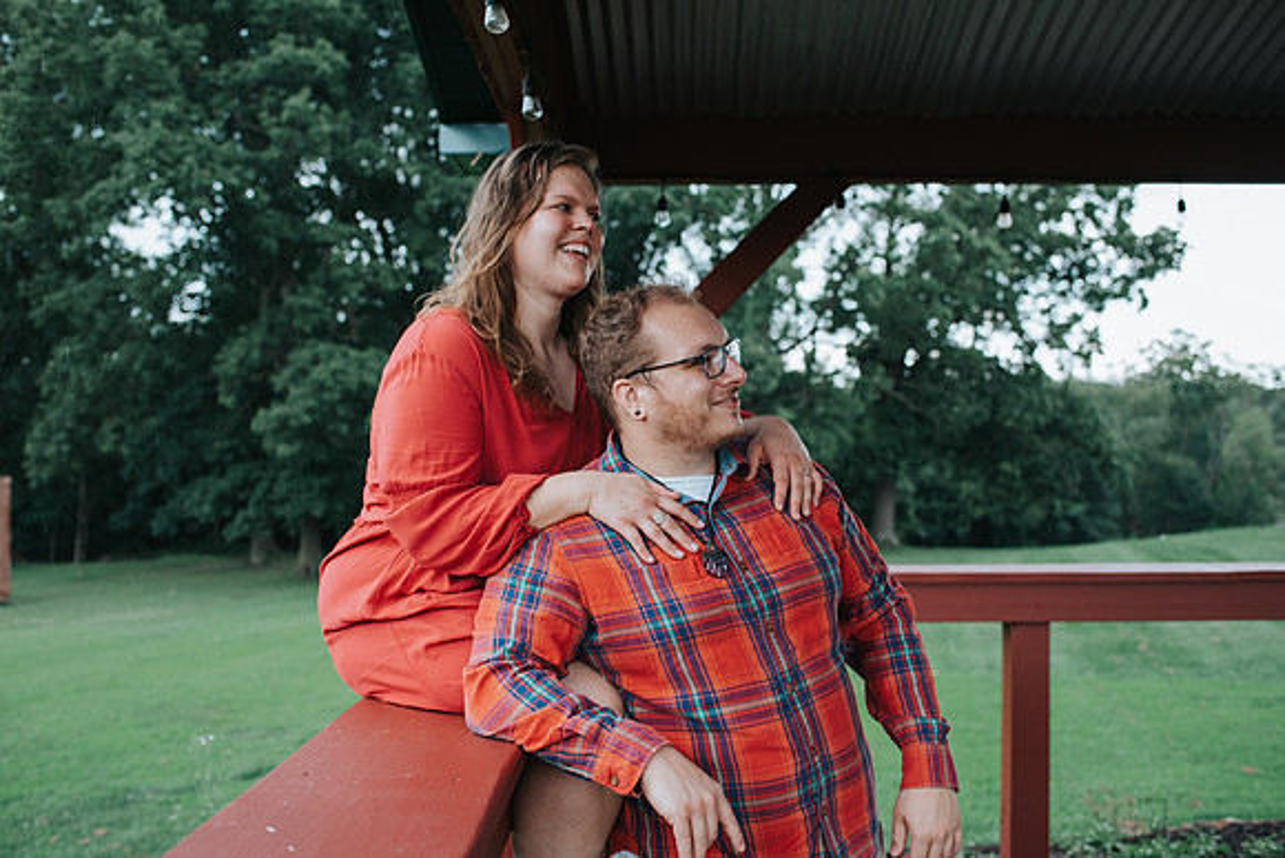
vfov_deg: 36.6
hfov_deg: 52.8
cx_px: 642
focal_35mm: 36
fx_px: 1295
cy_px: 429
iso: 640
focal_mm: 35
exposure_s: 1/250
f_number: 2.8
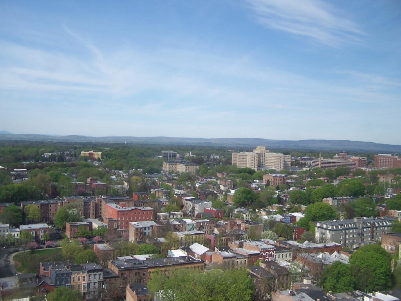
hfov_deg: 49.0
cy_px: 150
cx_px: 200
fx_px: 440
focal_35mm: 38
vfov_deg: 37.7
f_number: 2.8
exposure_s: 1/500
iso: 80
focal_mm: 6.3
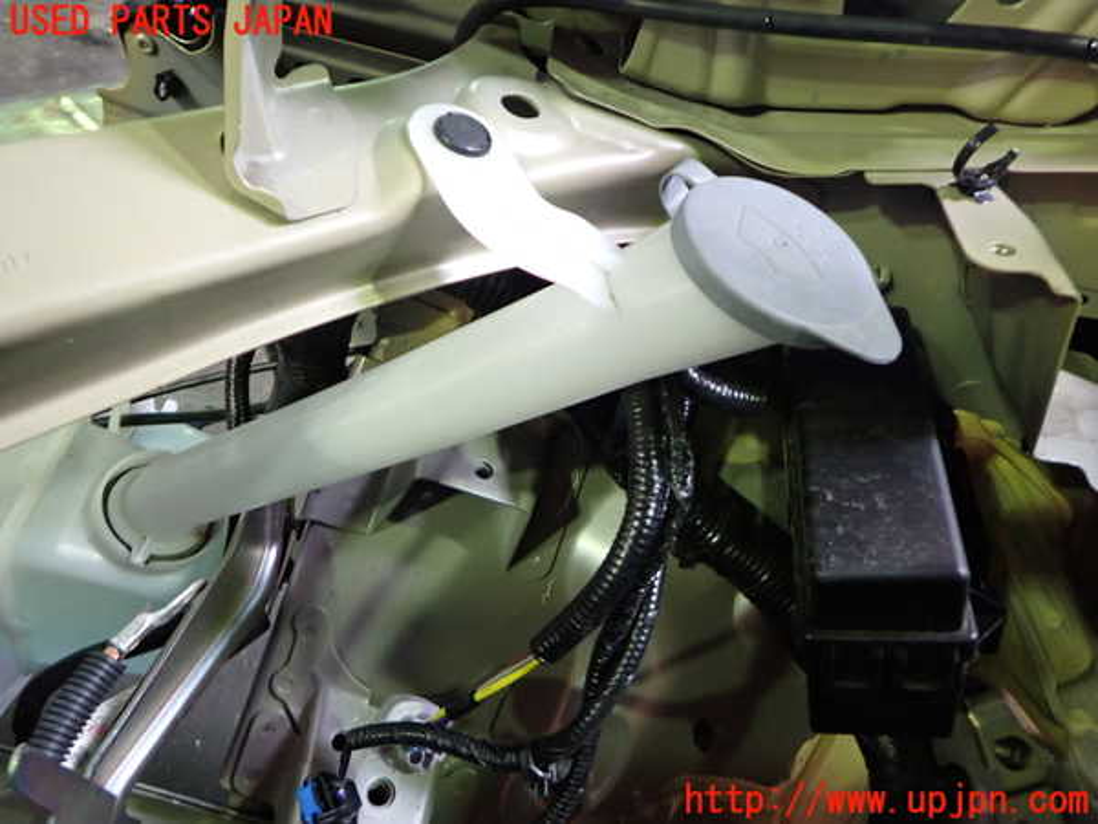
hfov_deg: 69.4
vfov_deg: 54.9
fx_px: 793
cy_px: 412
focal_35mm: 25
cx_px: 549
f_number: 2
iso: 320
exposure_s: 1/30
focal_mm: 4.5
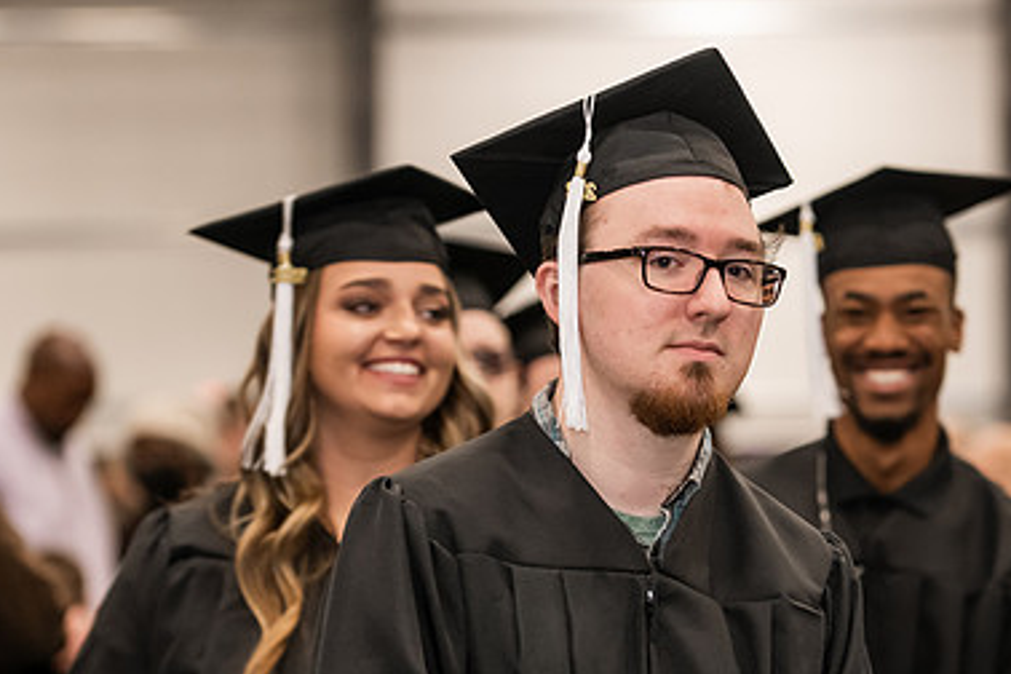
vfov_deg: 8.1
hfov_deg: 12.1
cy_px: 464
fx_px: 4746
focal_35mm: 169
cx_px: 655
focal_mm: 110
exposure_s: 1/200
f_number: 3.2
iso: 2000
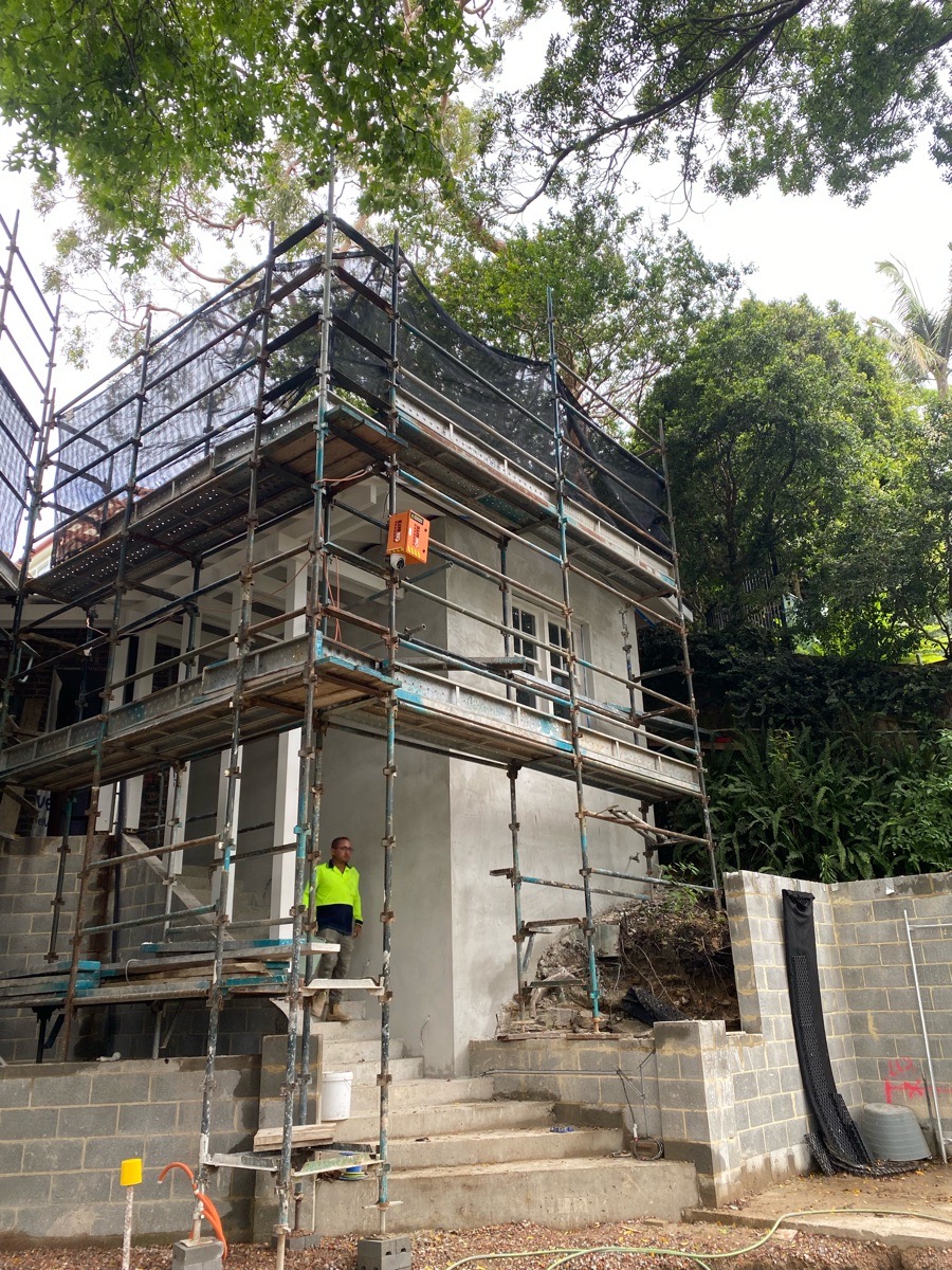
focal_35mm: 26
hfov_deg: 53.1
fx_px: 953
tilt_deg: +20.4
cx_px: 476
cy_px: 635
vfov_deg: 67.3
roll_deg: +2.2
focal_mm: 4.25
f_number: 1.8
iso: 32
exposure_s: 1/282
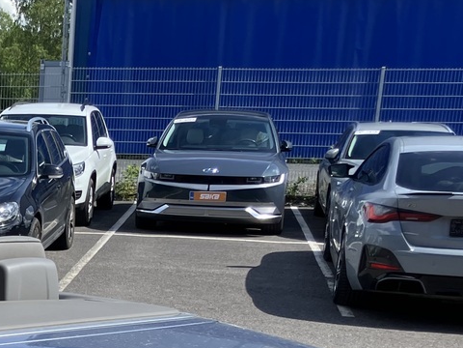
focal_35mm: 84
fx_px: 1124
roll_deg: -0.4
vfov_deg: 16.7
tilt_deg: -11.7
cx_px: -132
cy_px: 436
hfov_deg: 21.2
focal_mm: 3.99
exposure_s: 1/1012
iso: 32
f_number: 1.8
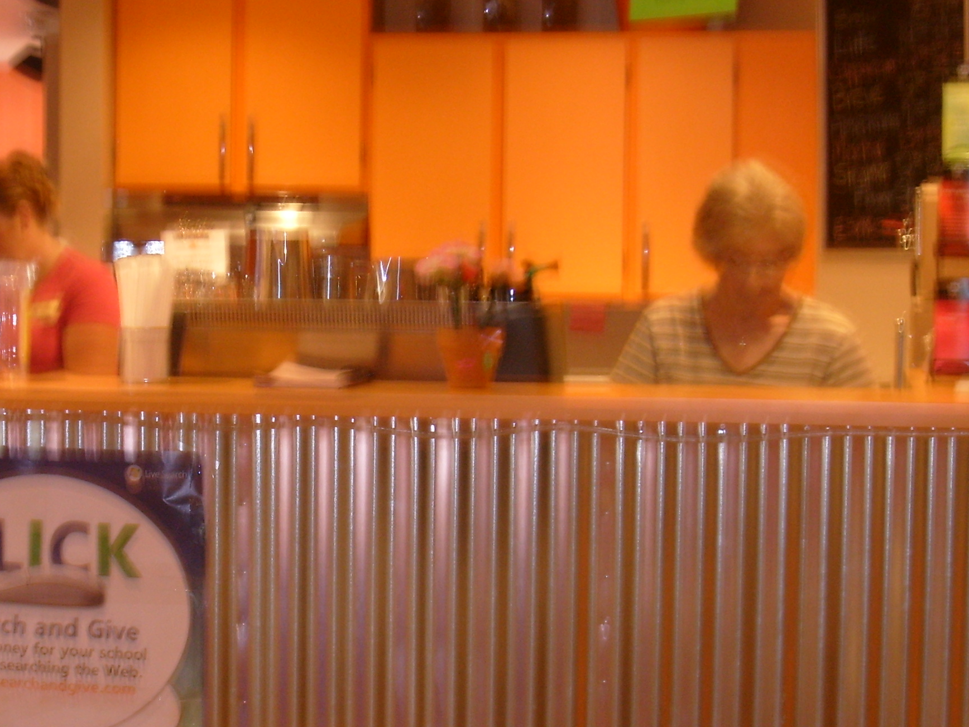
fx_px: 2575
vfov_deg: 16.1
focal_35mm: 92
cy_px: 391
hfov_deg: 21.1
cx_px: 251
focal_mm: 8.7
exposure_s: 1/4
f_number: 3.3
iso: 80
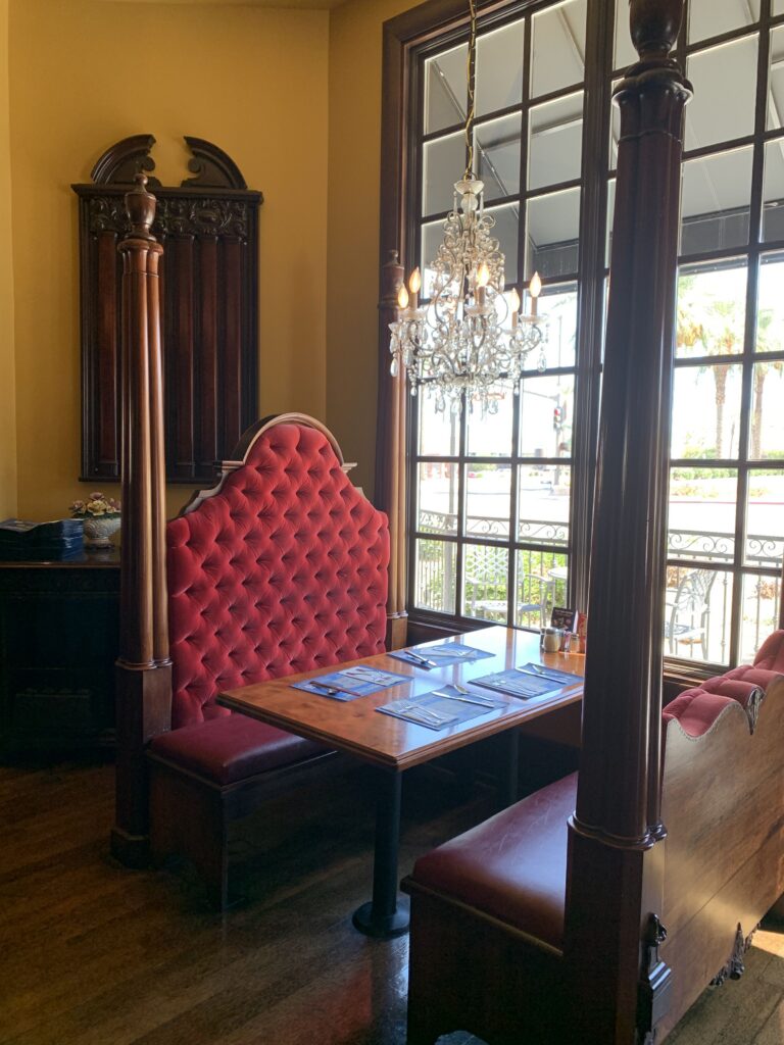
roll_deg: -0.6
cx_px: 392
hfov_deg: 53.1
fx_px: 785
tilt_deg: -2.7
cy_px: 522
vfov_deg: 67.3
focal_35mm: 26
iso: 80
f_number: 1.8
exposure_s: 1/120
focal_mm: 4.25
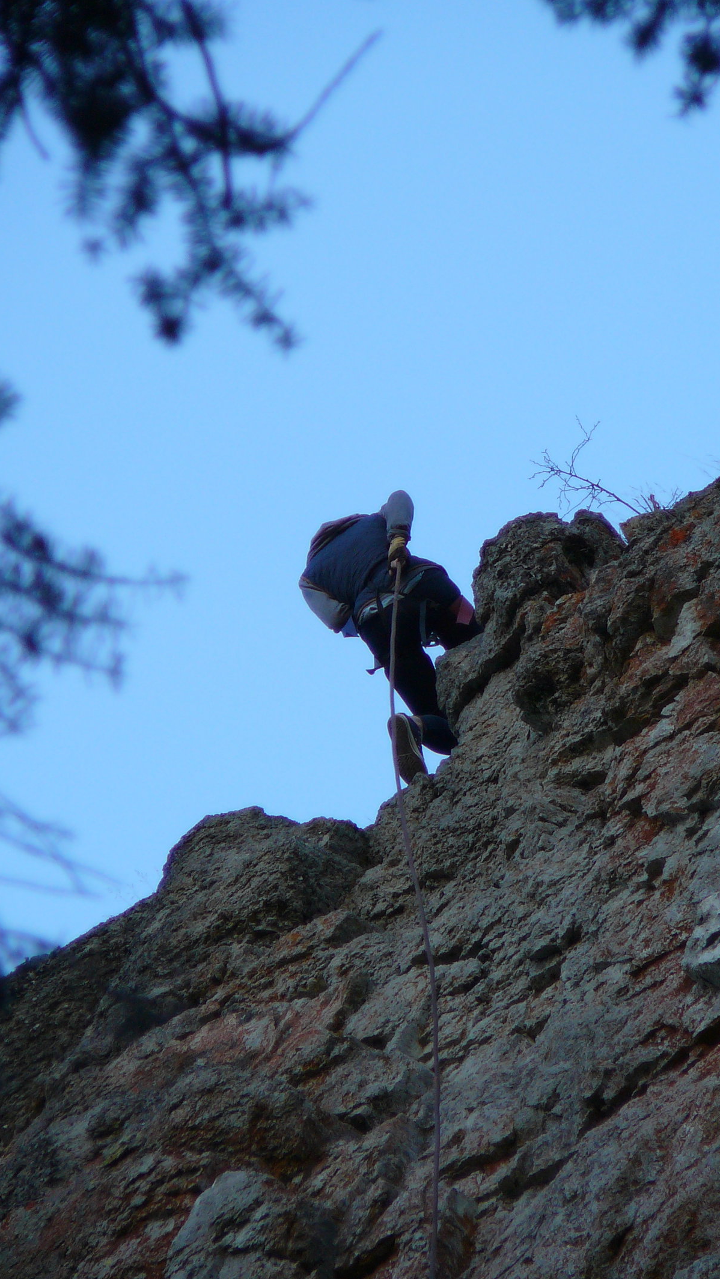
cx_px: 430
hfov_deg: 3.2
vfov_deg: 5.7
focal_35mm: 382
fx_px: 12962
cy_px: 640
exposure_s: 1/200
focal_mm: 52
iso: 80
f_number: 4.2
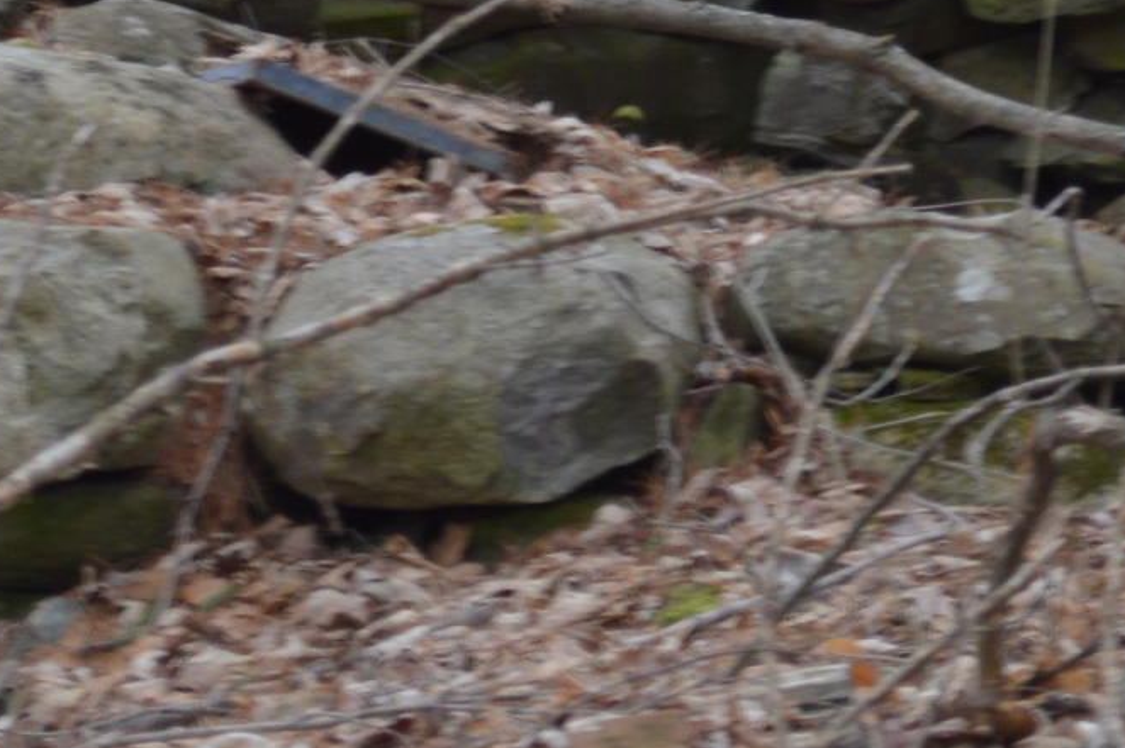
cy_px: -492
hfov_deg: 8.0
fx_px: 8056
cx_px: 757
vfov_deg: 5.3
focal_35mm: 258
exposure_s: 1/25
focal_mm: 38
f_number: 5
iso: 100
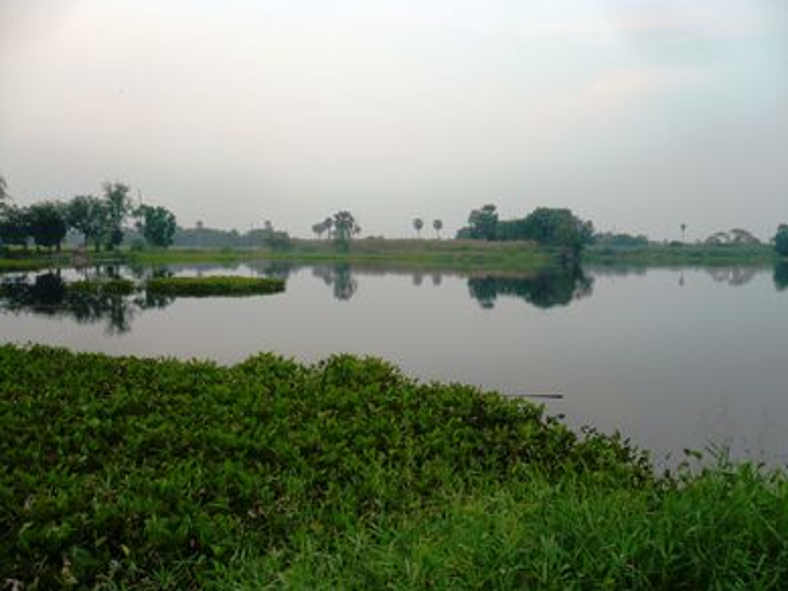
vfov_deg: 39.7
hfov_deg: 51.3
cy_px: 300
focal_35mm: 36
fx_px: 820
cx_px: 403
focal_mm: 5.8
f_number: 2.8
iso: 100
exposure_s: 1/160
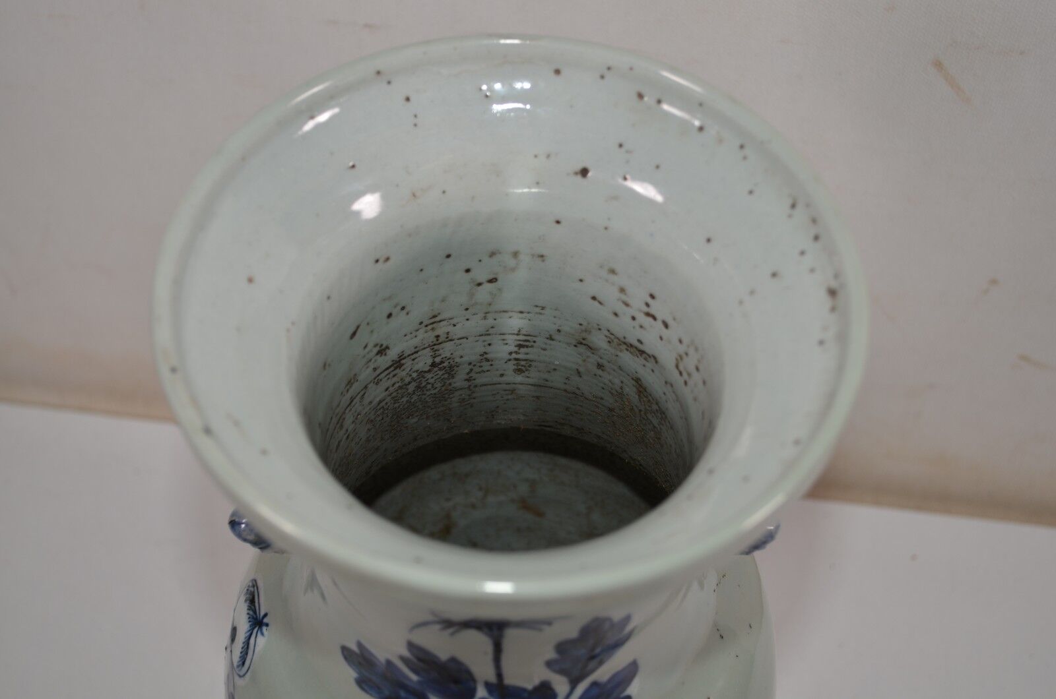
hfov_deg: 35.1
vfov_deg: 23.7
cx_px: 528
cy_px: 350
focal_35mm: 57
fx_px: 1669
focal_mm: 38
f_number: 5
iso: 100
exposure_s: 1/200
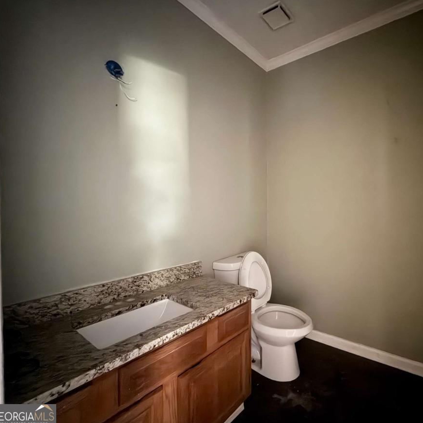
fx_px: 235
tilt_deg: -1.0
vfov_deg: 84.0
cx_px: 281
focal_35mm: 17
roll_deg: +1.0
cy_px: 208
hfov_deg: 81.2
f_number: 2.2
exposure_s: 1/4
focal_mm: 2.22
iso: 3200
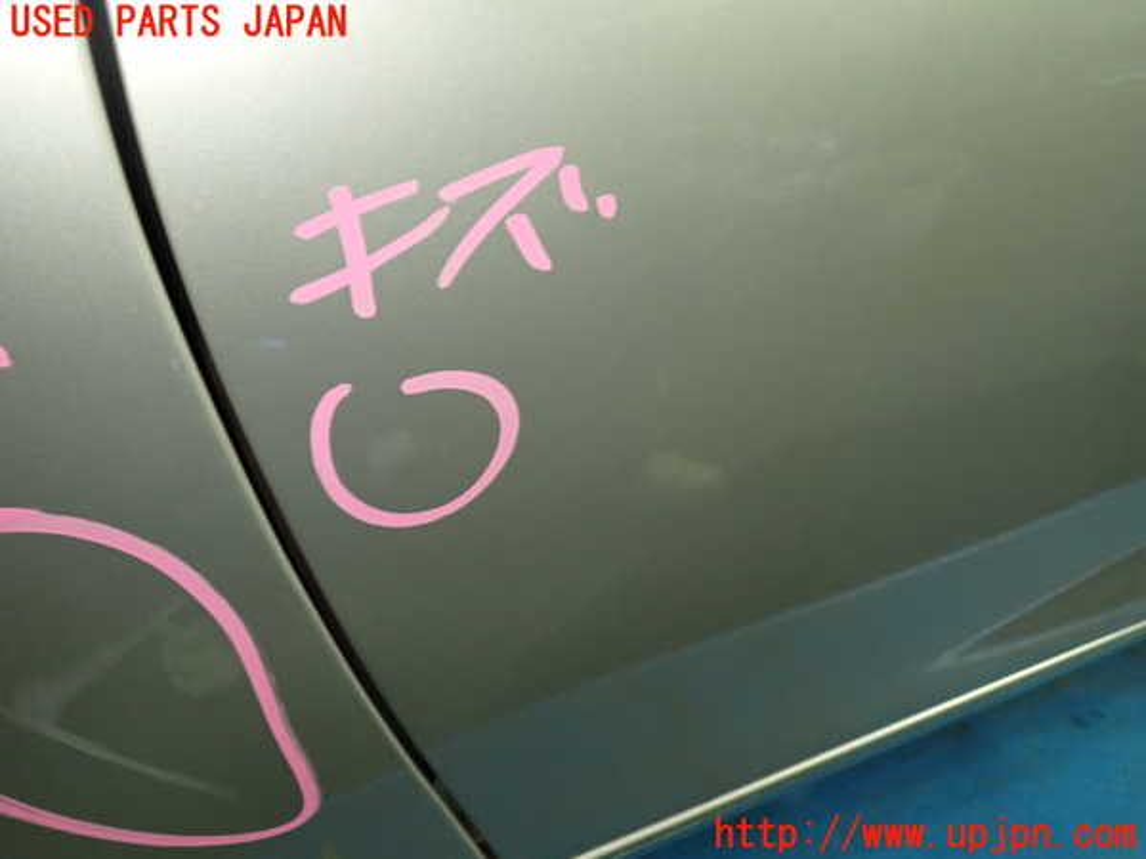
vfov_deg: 46.8
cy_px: 430
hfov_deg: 60.0
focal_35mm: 30
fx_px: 993
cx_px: 573
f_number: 2.3
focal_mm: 5.4
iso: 400
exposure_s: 1/30
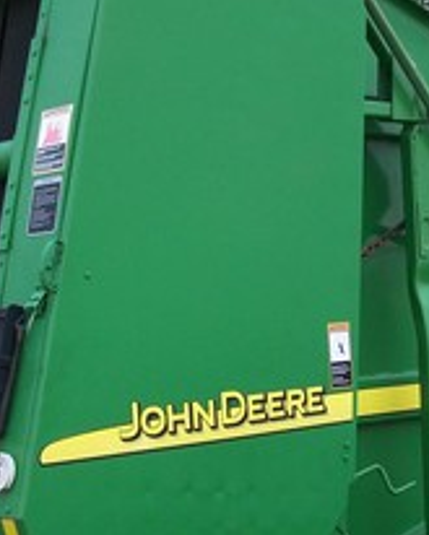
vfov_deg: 19.6
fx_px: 1554
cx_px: 187
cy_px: 278
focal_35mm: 98
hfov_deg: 15.7
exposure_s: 1/400
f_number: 2.8
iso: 64
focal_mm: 6.3
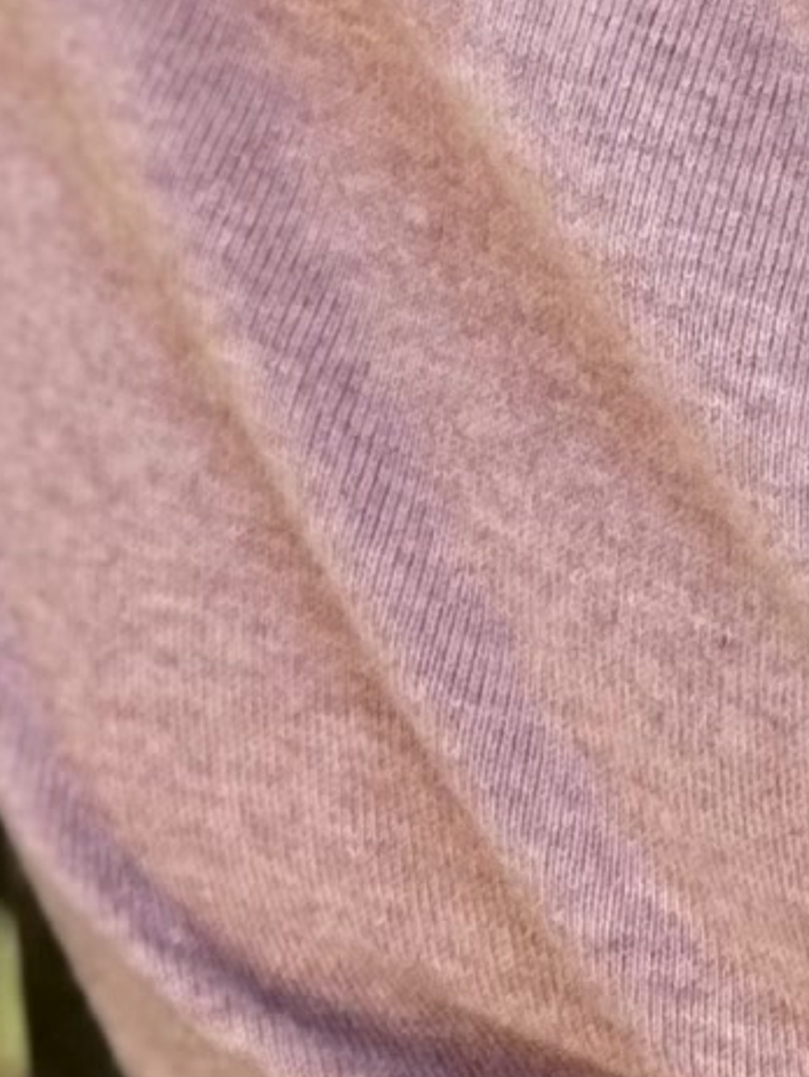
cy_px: -2060
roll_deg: +0.8
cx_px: 427
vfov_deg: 4.0
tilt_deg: -9.8
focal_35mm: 475
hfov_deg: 3.1
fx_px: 14788
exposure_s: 1/121
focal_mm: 9
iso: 64
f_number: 2.8
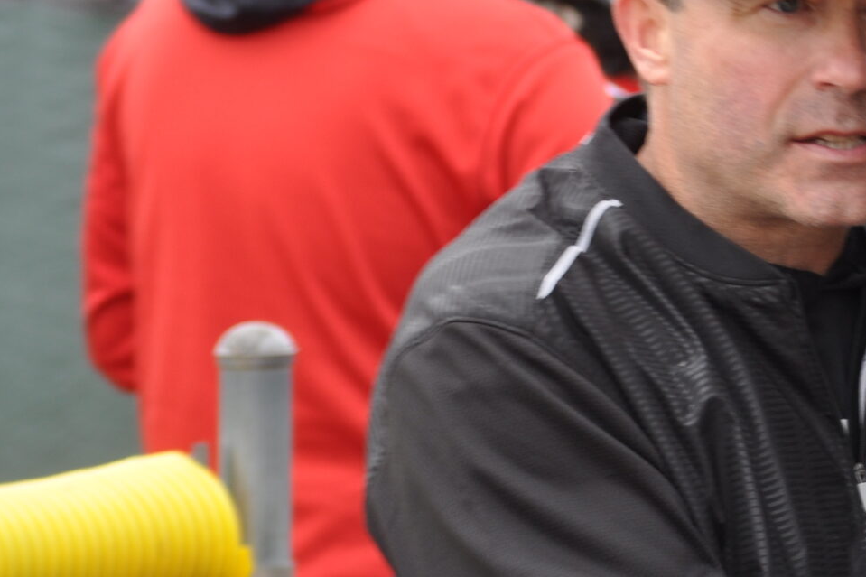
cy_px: 297
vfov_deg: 3.1
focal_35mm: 440
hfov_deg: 4.7
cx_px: 1010
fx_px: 10582
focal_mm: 110
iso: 200
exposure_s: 1/160
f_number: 6.3
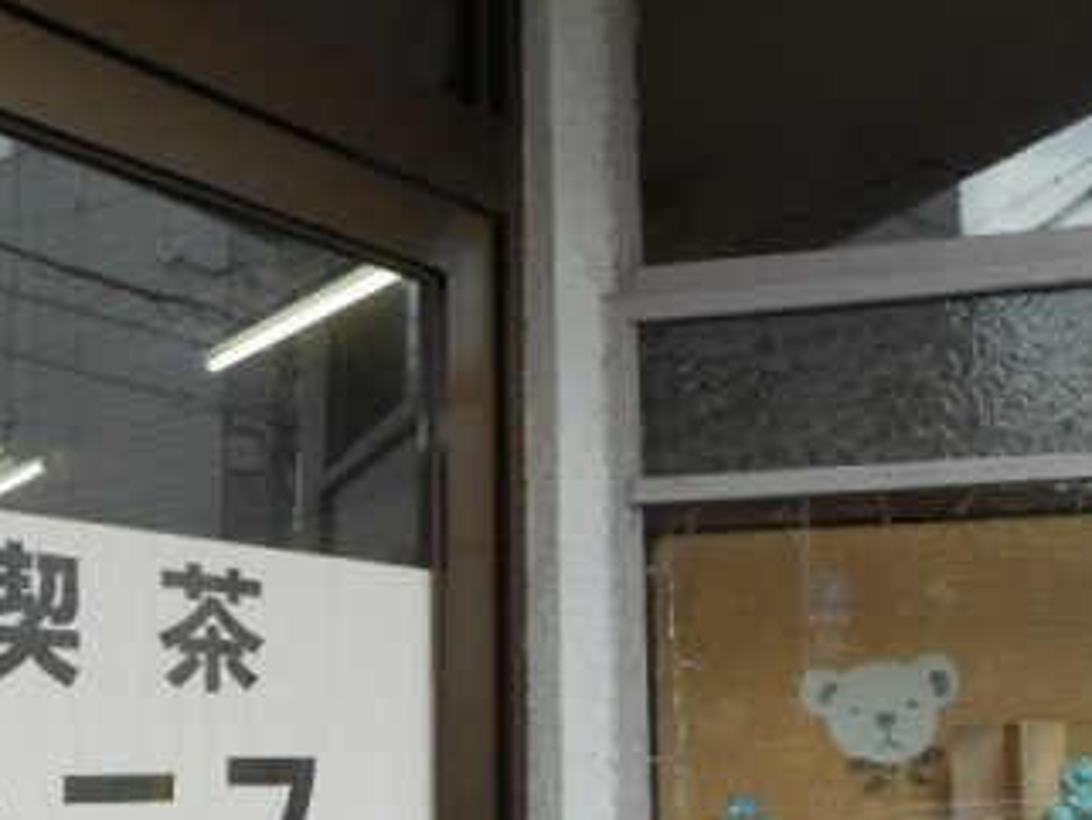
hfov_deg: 42.6
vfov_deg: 32.0
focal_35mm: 44
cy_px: 657
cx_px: 410
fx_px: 1389
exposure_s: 1/250
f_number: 3.7
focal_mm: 4.5
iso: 110
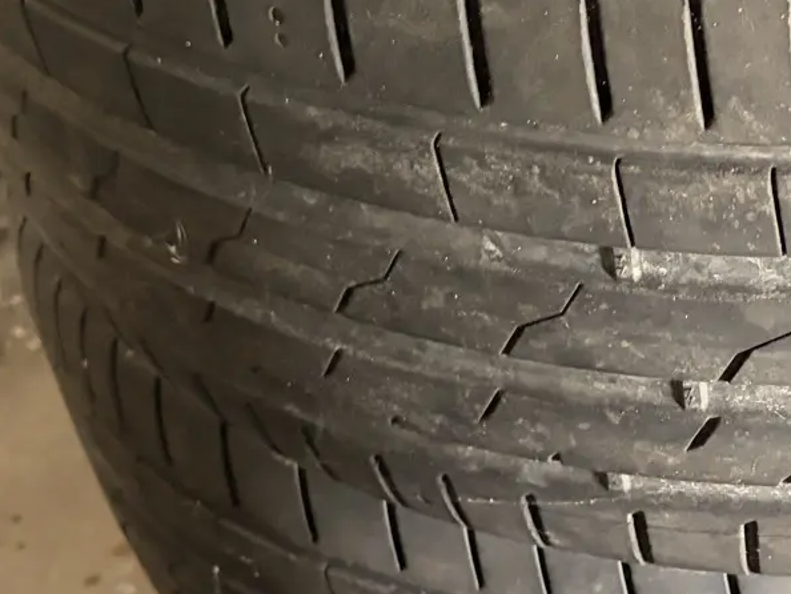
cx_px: 888
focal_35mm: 84
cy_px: 465
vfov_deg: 17.5
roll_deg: +3.2
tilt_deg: -44.5
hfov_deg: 21.9
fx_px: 1920
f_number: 1.6
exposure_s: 1/34
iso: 640
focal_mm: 5.96
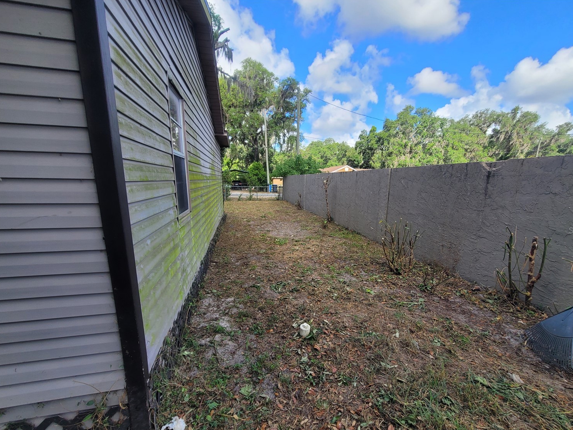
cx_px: 297
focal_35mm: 14
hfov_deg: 102.0
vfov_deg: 85.5
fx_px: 232
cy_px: 230
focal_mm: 2.2
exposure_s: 1/671
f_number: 2.2
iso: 50
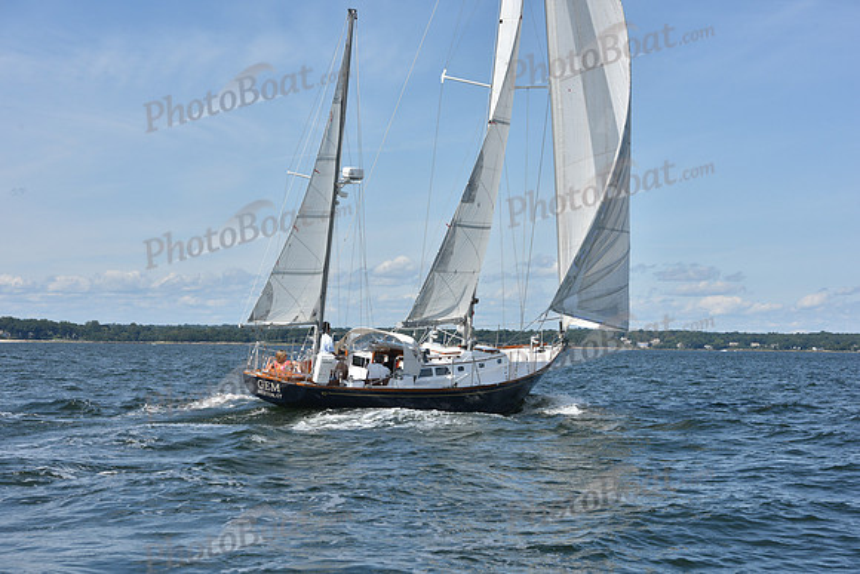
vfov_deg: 19.5
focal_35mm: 70
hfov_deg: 28.8
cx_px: 430
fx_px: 1673
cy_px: 287
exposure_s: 1/1000
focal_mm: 70
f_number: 10
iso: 320
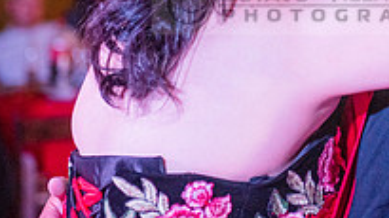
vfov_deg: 6.6
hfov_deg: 11.7
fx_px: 1897
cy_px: -10
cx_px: 317
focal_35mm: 184
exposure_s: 1/100
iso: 1600
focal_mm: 62
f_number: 3.2
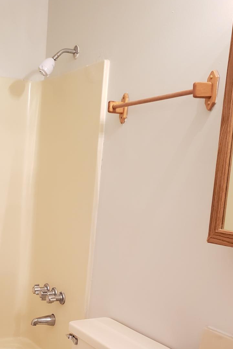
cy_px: 298
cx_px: 51
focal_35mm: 50
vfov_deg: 37.6
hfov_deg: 26.5
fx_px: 486
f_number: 1.5
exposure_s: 1/40
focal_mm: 4.3
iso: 320
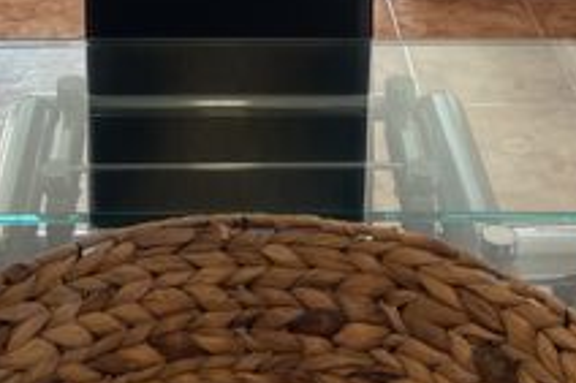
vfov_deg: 14.1
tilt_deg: -15.8
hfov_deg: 22.6
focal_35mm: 90
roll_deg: +0.7
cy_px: -215
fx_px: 1439
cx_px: 211
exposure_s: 1/121
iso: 50
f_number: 1.6
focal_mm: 4.2
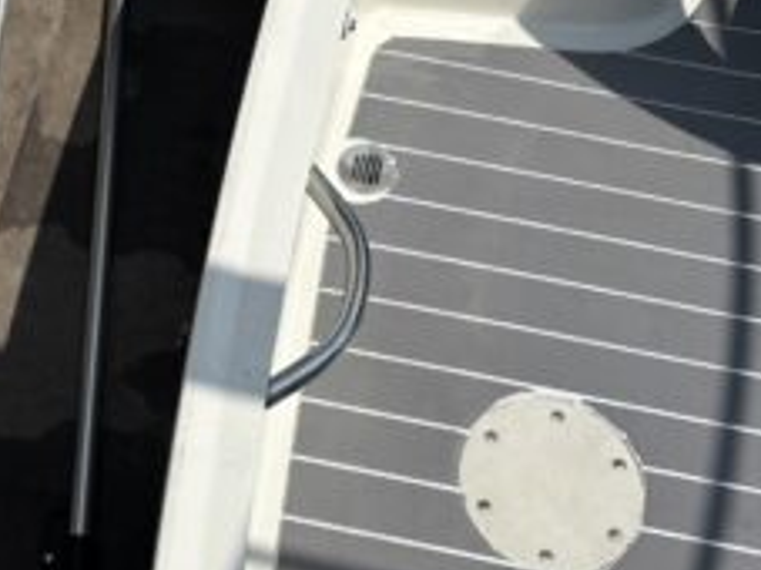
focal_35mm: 61
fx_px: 1340
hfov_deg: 30.3
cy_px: 308
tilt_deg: -64.3
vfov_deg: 24.0
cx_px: 72
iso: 50
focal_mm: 5.96
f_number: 1.6
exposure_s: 1/9091
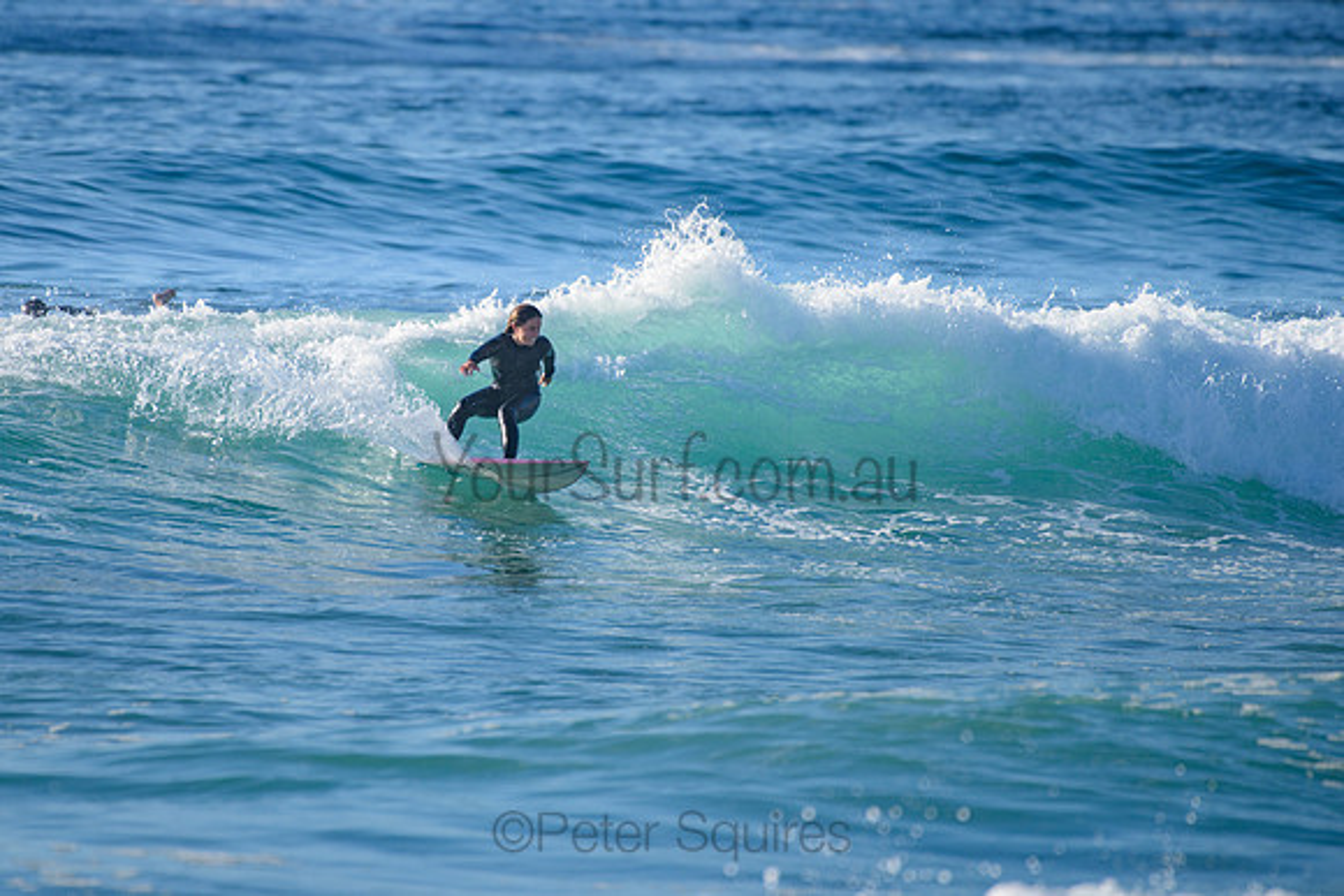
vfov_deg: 2.2
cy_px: 353
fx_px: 22903
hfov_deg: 3.4
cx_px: 527
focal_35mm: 613
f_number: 5.6
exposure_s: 1/2000
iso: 400
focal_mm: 500
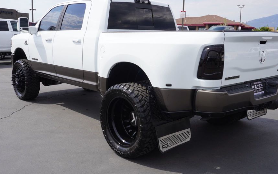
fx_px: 303
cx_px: 145
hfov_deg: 49.3
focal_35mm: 40
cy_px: 82
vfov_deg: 32.0
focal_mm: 22
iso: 100
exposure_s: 1/160
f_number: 10
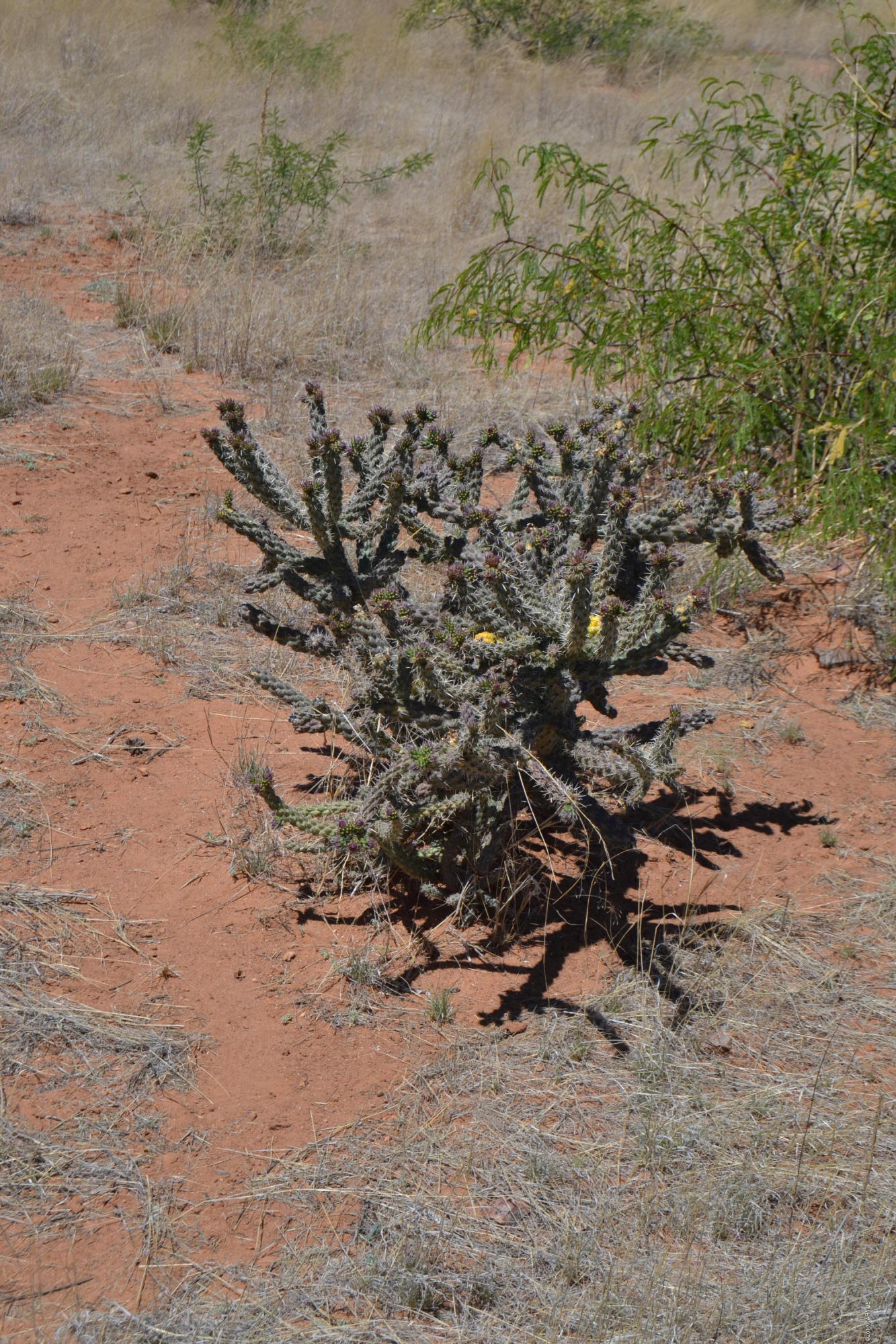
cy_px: 672
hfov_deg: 23.8
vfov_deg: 35.1
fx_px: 2128
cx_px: 448
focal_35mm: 57
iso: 100
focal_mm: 38
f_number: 8
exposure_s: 1/250
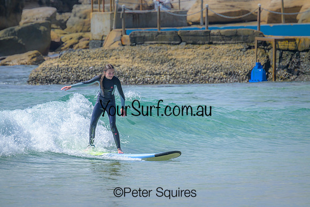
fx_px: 6890
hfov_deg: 2.6
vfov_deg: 1.7
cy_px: 104
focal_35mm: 800
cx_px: 155
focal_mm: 800
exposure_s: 1/2000
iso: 1000
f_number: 11
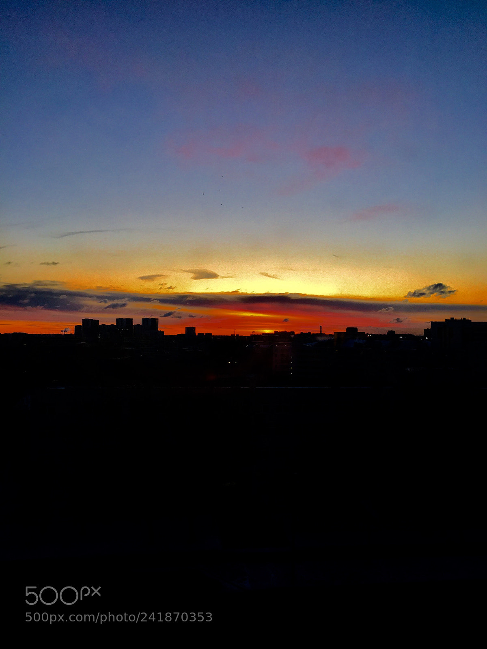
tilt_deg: +1.6
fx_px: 544
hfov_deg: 48.2
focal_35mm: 29
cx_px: 244
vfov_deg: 61.7
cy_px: 324
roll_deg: -0.3
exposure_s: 1/100
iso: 50
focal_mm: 4.15
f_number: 2.2
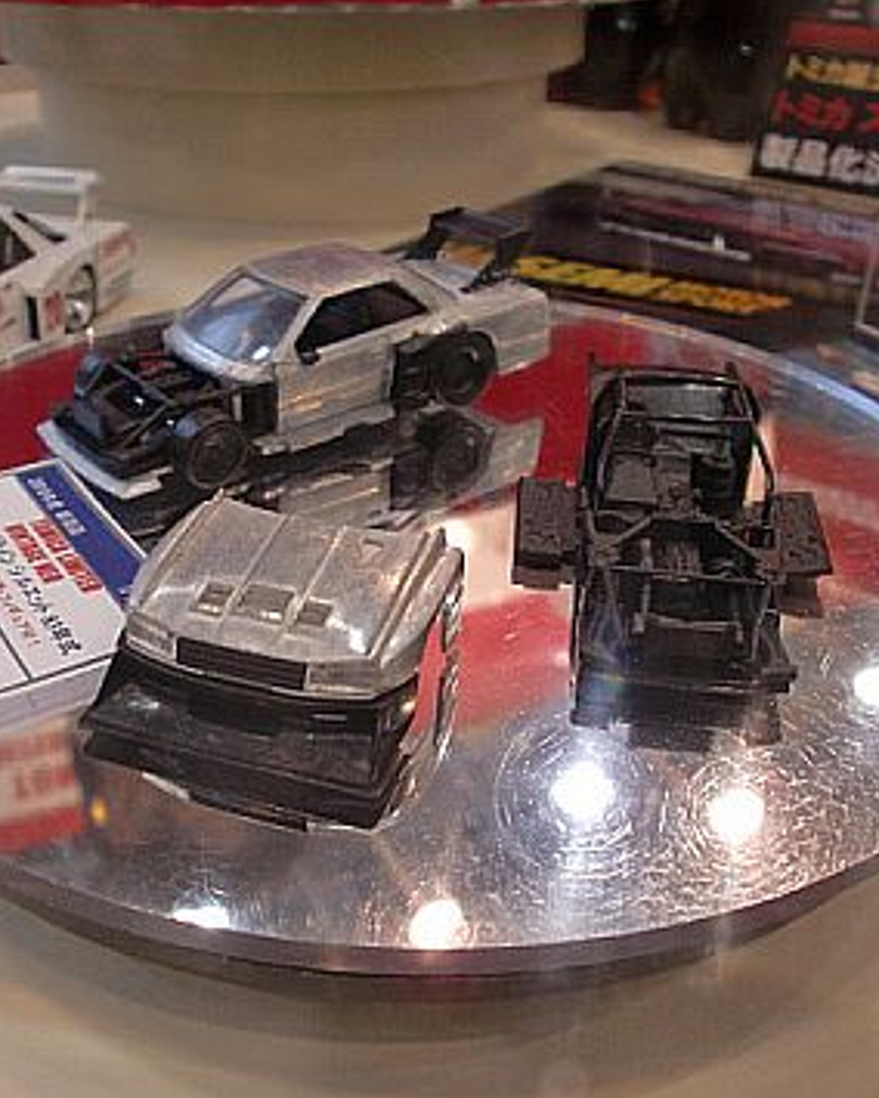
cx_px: 371
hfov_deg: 40.0
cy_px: 547
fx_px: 1203
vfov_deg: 49.1
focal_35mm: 37
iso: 200
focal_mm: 4.65
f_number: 2.6
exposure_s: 1/60
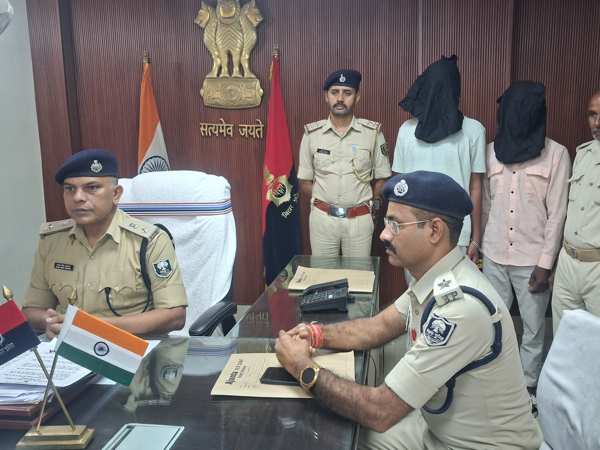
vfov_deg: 48.2
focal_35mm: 29
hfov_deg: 61.6
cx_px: 317
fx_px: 503
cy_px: 213
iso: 320
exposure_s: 1/50
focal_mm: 4
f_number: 1.8
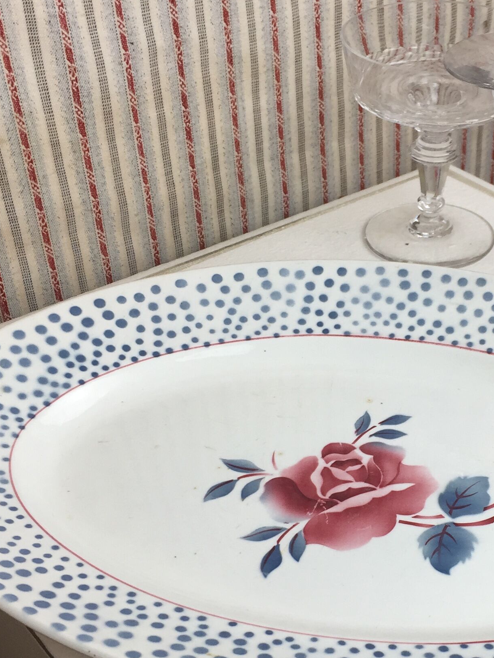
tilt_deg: -37.4
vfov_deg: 33.0
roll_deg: +1.1
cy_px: 421
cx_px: 372
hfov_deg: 24.9
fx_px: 1104
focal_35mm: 58
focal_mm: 4.15
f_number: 2.2
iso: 32
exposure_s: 1/100
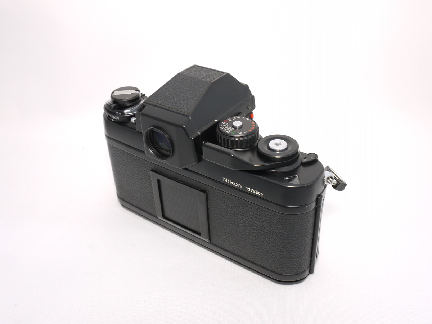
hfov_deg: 51.4
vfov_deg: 39.7
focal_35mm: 36
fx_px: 449
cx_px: 216
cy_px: 162
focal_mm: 18
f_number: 8
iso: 400
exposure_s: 1/20
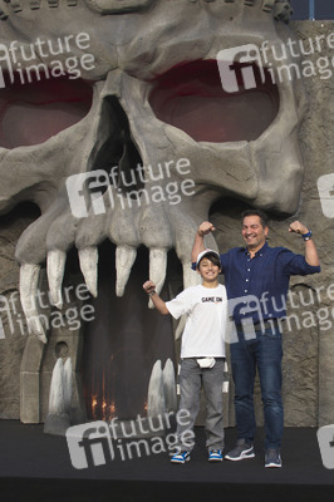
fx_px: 446
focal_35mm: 32
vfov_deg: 58.8
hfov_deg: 41.0
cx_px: 167
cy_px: 251
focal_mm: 32
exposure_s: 1/250
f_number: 6.3
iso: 320
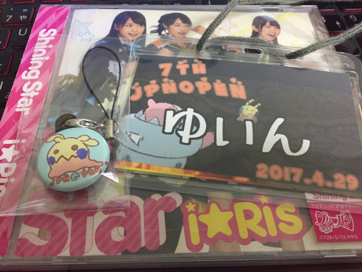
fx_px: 303
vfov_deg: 48.2
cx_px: 181
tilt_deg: -56.4
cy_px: 136
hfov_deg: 61.7
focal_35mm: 29
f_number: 2.2
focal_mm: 4.15
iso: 250
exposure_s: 1/33
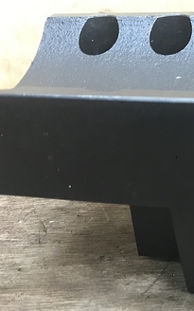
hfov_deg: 21.8
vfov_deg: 35.0
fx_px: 491
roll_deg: +3.8
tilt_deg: -30.2
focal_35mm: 58
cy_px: 179
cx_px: 180
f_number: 1.8
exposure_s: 1/12
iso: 100
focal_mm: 3.99
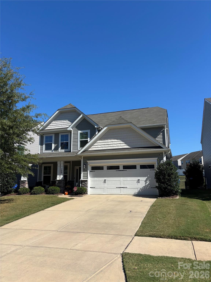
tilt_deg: +9.2
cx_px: 106
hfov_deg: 53.1
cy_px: 141
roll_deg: -0.4
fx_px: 211
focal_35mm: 26
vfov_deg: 67.3
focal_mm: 5.96
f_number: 1.6
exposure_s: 1/3650
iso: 50
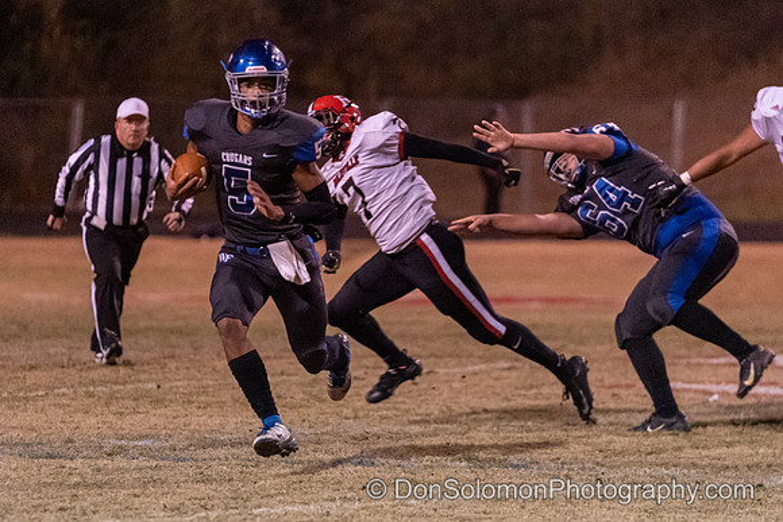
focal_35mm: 299
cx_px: 330
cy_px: 258
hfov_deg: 6.9
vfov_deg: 4.6
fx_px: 6511
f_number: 2.8
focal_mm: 200
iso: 8000
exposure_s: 1/800
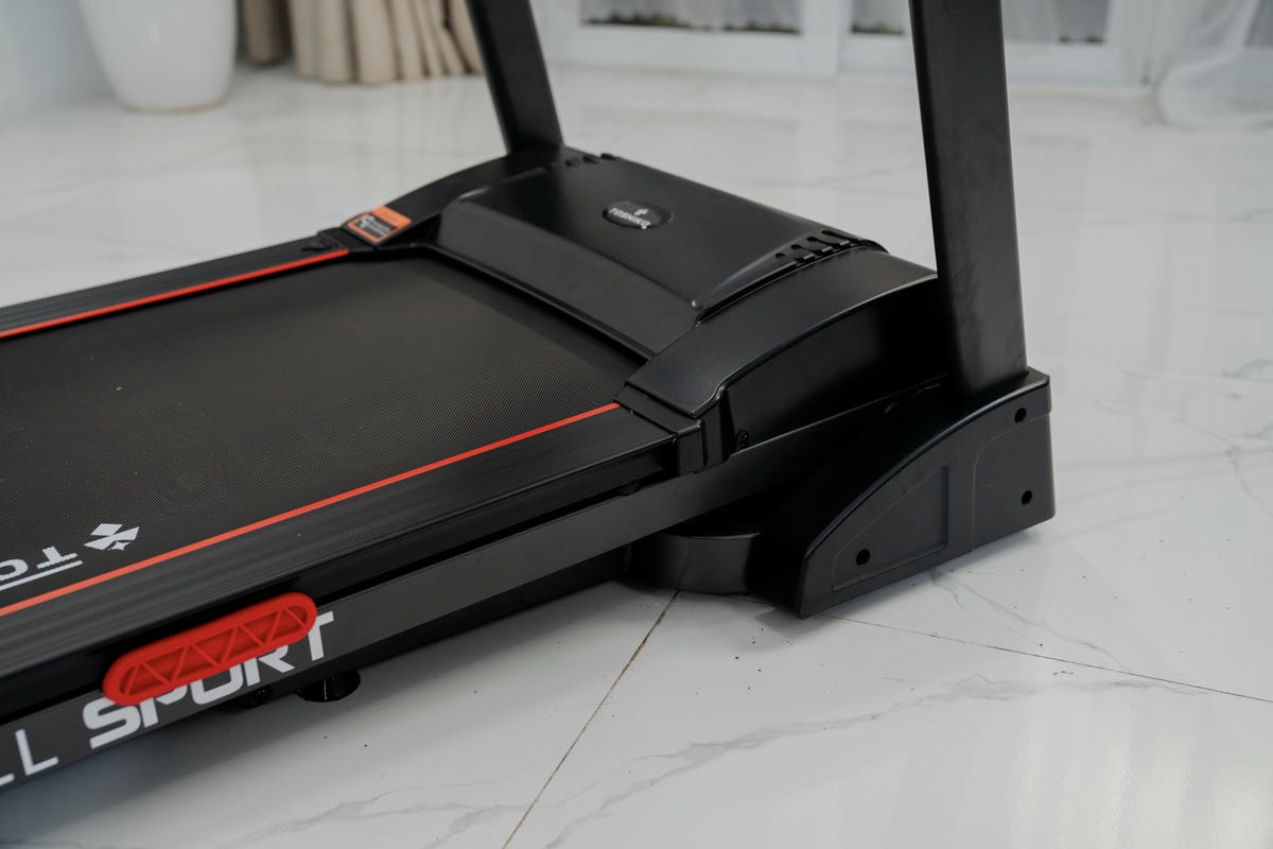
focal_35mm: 40
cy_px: 424
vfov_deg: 33.4
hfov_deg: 48.5
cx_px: 636
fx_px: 1414
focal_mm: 40
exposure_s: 1/250
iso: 250
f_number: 3.5
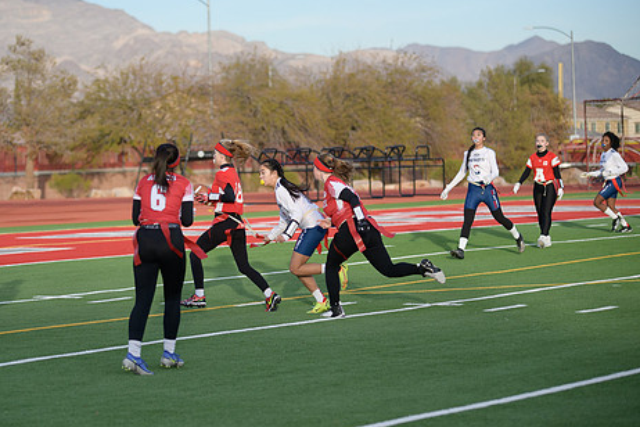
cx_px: 245
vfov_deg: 9.9
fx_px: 2453
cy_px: 199
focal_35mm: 138
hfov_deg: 14.9
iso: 640
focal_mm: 110
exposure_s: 1/4000
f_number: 2.8
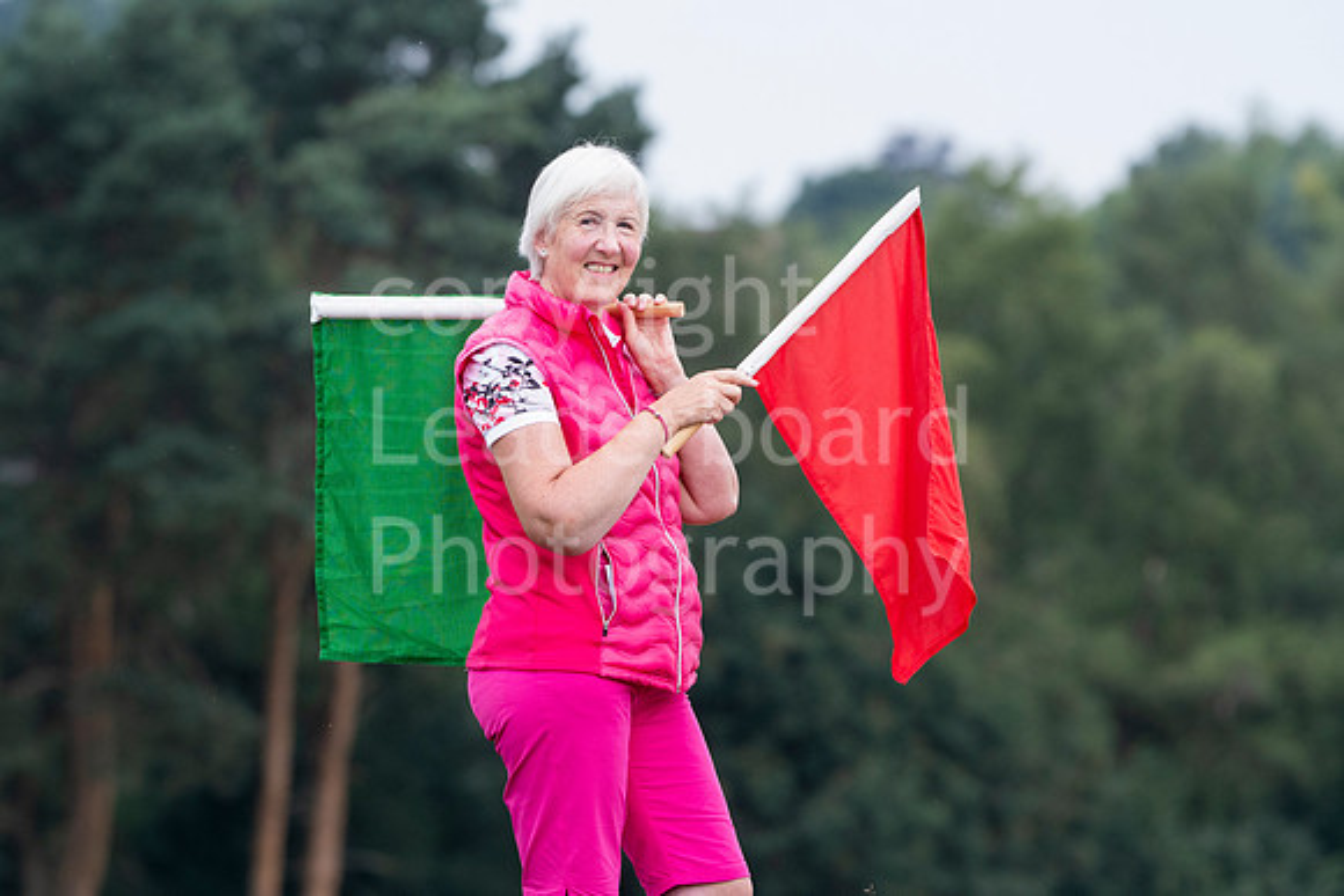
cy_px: 448
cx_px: 672
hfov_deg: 5.1
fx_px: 15123
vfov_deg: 3.4
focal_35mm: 405
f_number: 5.6
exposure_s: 1/1000
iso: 800
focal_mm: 270
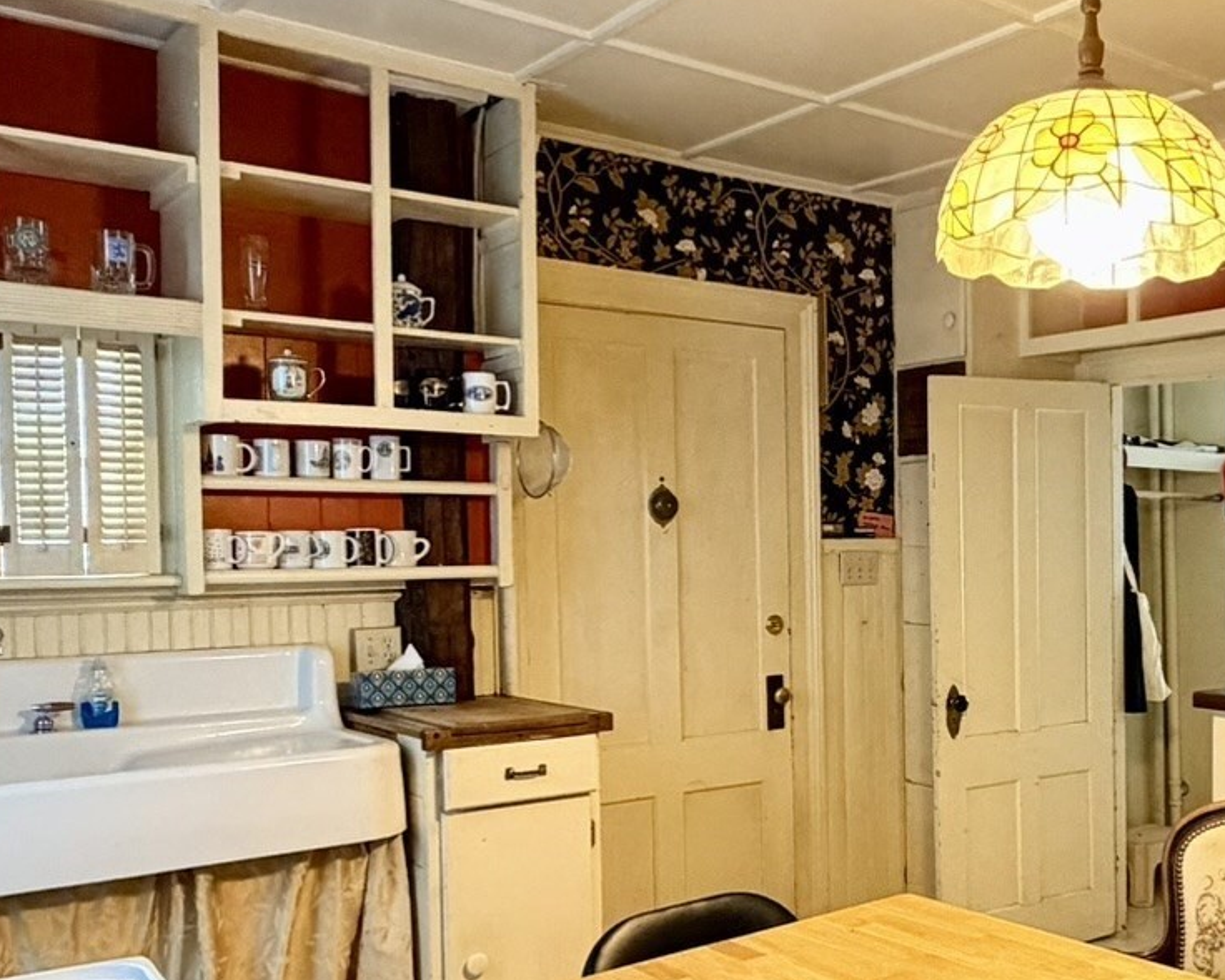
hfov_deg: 45.7
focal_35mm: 38
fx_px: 1378
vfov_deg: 39.0
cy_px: 591
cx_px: 967
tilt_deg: -2.5
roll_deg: +1.3
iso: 640
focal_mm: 2.22
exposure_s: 1/60
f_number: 2.2
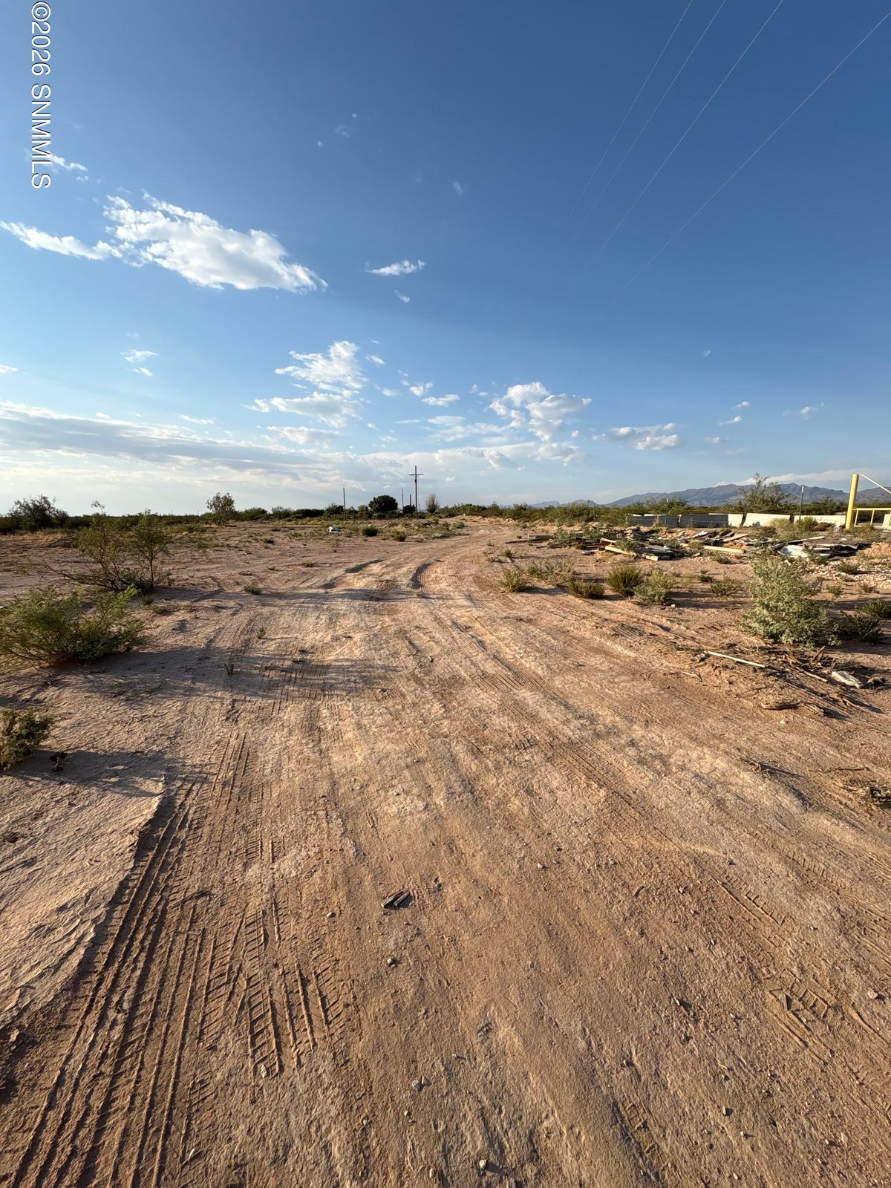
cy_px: 594
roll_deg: -0.2
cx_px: 446
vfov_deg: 102.1
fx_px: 480
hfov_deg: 85.7
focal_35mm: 14
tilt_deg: -9.3
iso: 50
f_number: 2.2
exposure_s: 1/1748
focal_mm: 2.22
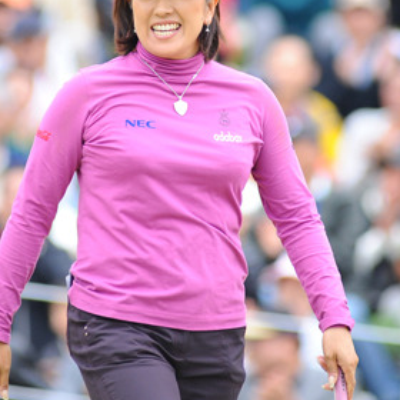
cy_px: 153
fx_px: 7138
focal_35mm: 546
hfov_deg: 3.2
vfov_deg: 3.2
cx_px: 211
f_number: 3.5
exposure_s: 1/1000
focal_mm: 300
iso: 1000
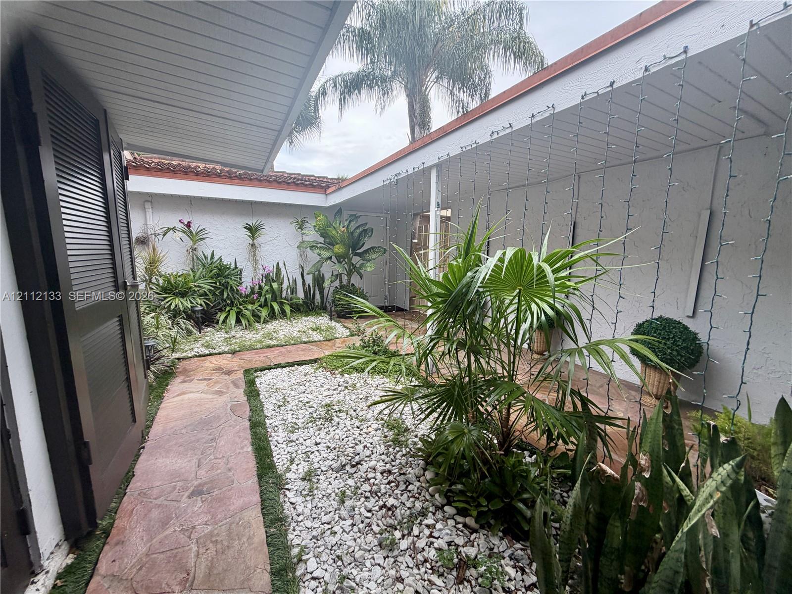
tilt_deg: -10.2
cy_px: 297
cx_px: 396
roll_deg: +1.4
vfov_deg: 85.7
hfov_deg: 102.1
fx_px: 320
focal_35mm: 14
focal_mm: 2.22
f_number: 2.2
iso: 64
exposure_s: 1/121
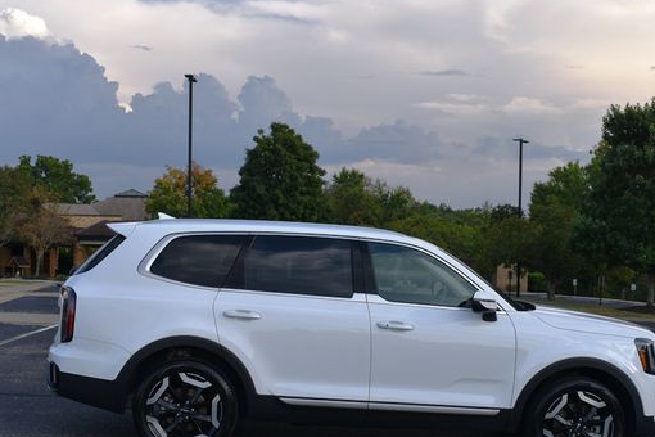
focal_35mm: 49
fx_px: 891
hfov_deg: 40.2
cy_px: 265
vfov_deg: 27.5
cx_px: 379
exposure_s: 1/250
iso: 140
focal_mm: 26
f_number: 8
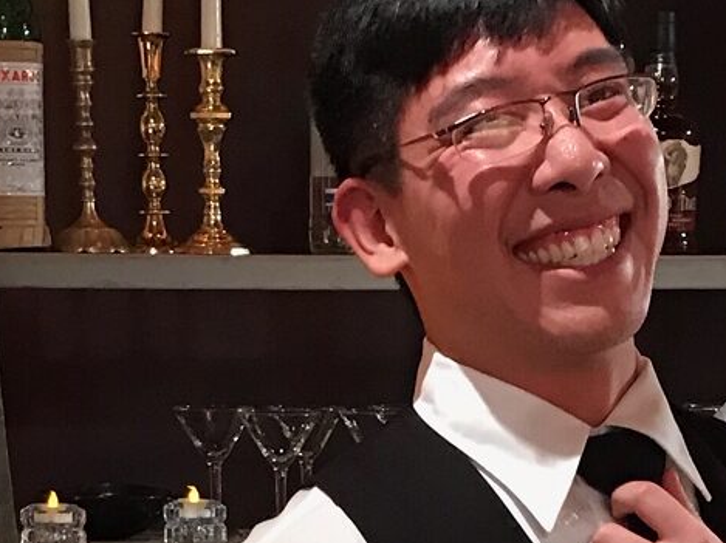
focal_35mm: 55
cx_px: 521
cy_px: 506
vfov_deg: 25.6
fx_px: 1153
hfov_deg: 34.4
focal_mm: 3.99
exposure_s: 1/9
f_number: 1.8
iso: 100
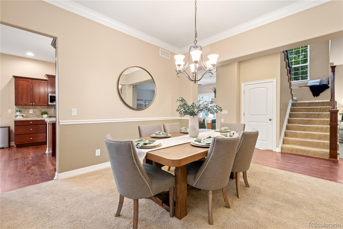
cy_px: 114
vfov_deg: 77.3
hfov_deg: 100.4
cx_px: 172
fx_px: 143
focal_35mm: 15
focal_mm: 10
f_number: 8
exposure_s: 1
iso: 400
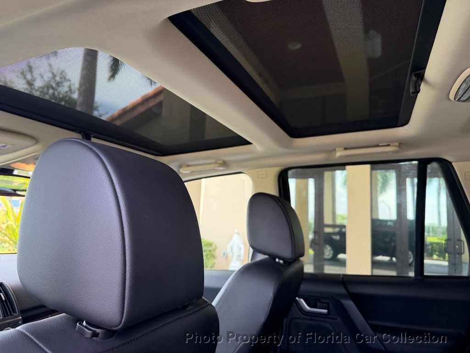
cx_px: 235
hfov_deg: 71.6
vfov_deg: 56.8
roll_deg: -2.7
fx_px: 326
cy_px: 176
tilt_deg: +7.8
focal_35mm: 24
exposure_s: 1/153
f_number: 1.78
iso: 200
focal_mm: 6.76
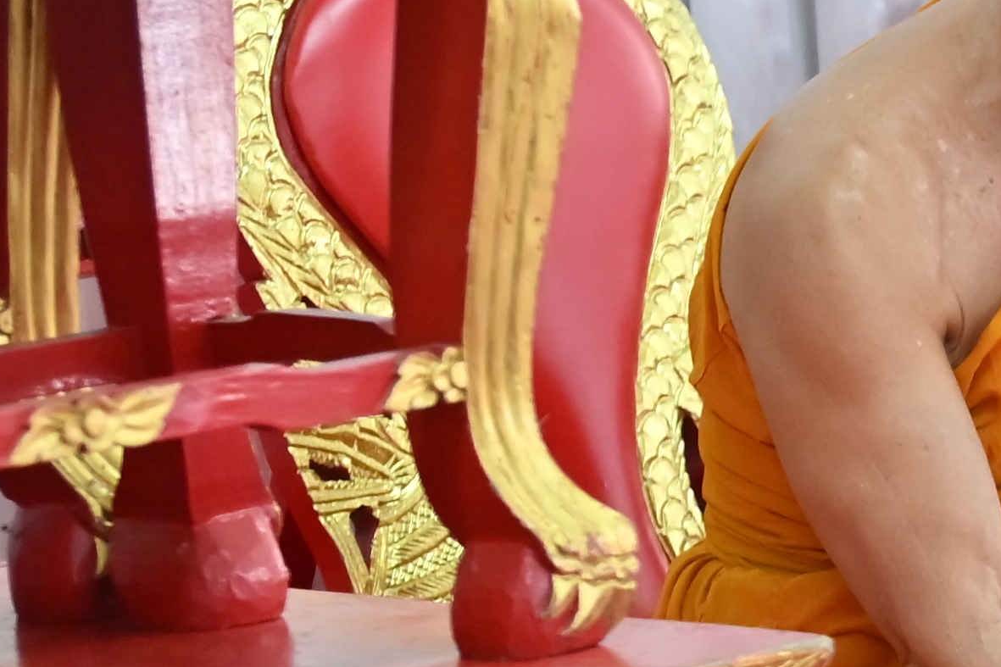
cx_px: 2387
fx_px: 5838
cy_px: 839
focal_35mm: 210
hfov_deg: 8.9
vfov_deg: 6.5
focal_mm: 41
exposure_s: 1/200
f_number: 4
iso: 1250
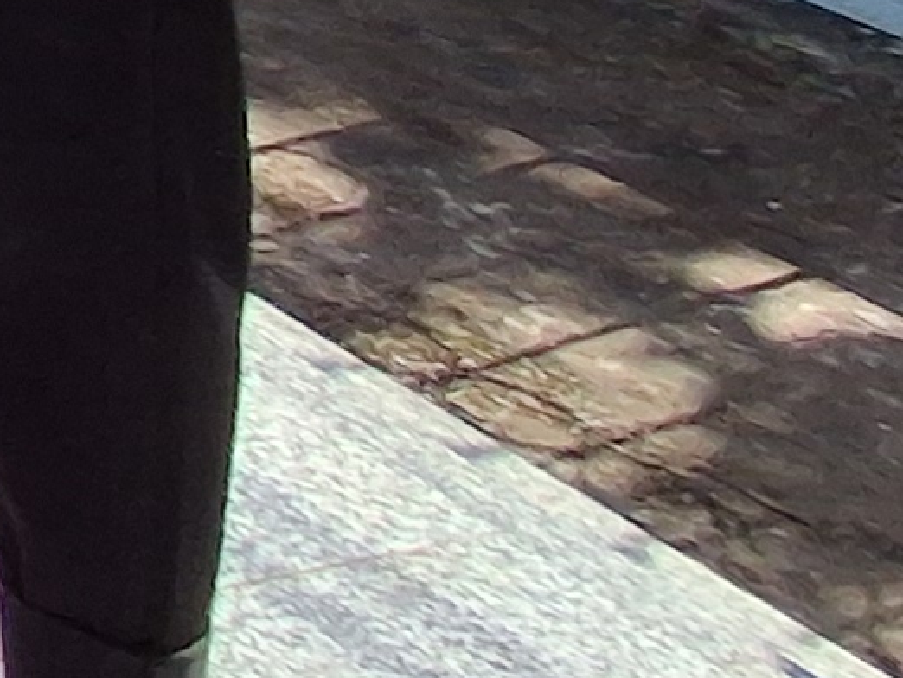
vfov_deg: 11.3
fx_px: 2610
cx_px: -1737
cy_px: -1119
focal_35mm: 100
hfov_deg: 11.7
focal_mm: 1.64
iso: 40
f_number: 2.2
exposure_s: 1/1294
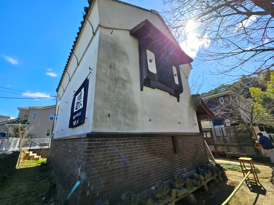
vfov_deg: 89.9
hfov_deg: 106.2
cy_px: 102
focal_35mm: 13
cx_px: 137
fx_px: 103
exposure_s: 1/1809
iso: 50
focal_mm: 2.2
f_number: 2.2
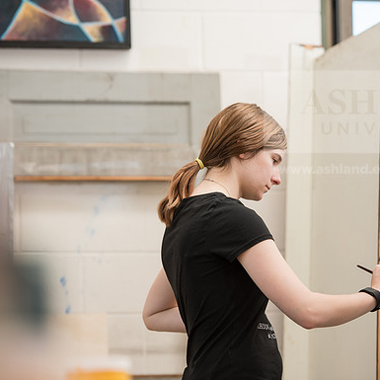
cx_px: 234
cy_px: 190
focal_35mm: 173
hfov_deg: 10.1
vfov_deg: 10.1
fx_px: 2149
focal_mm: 135
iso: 800
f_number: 3.2
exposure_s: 1/200
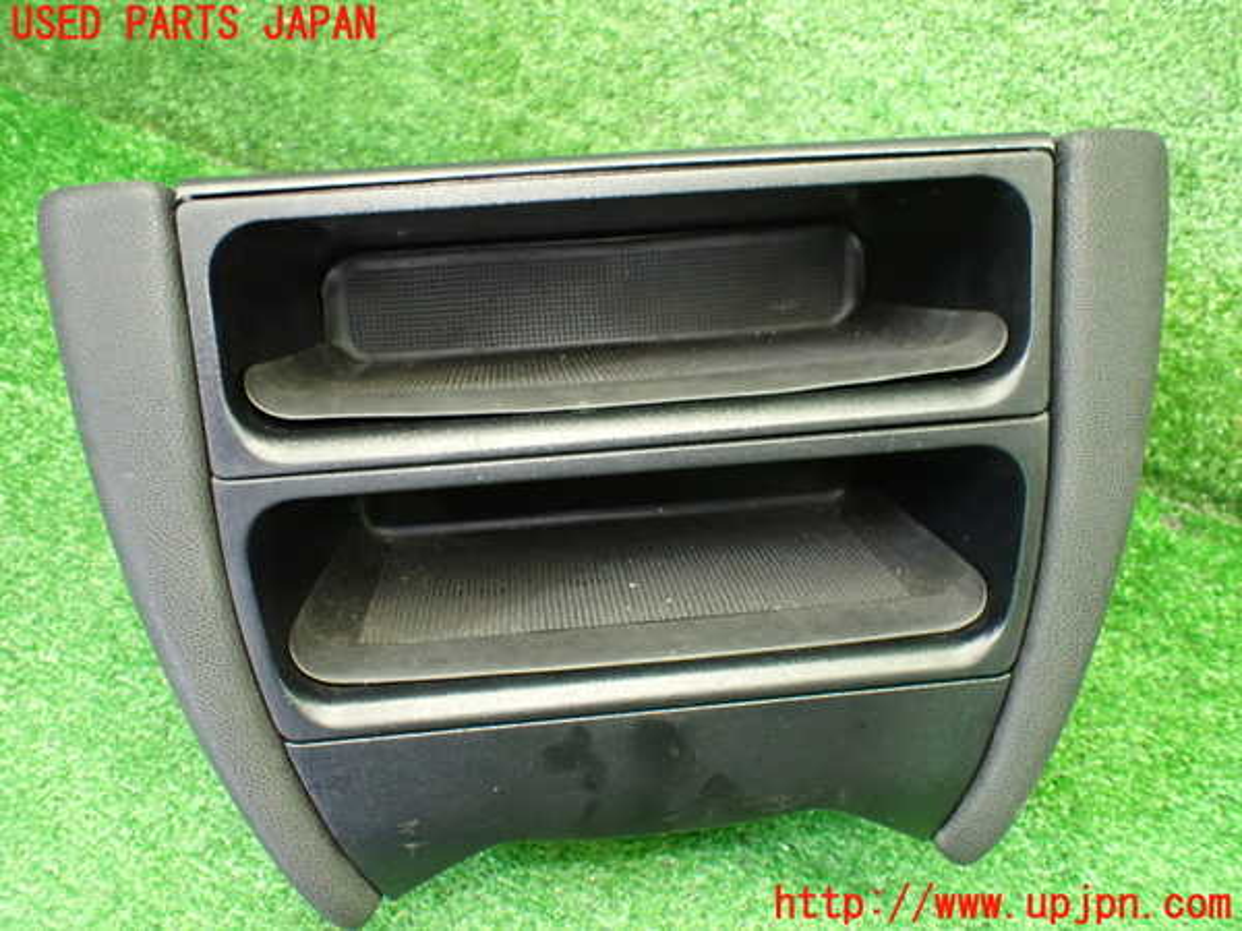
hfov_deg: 60.0
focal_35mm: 30
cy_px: 466
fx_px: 1076
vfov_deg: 46.8
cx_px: 621
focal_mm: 5.4
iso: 800
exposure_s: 1/40
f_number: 2.3
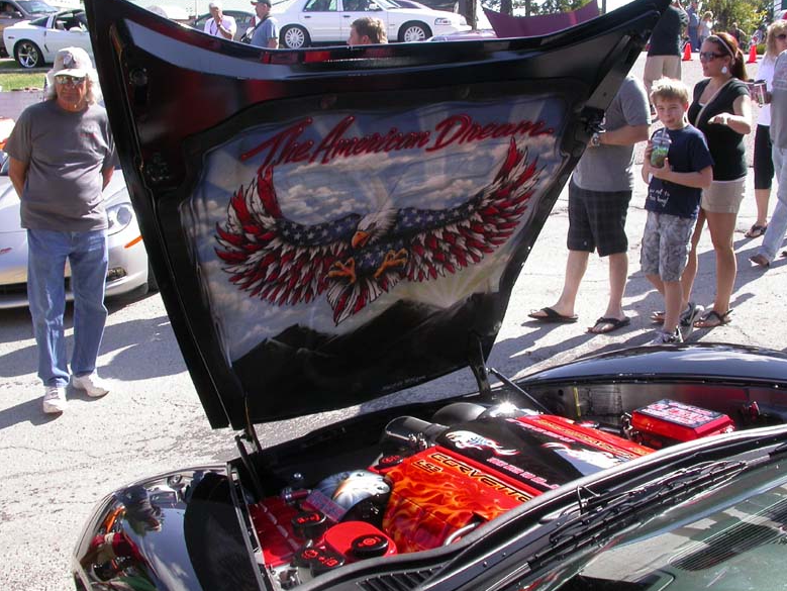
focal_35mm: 39
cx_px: 387
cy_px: 290
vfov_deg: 36.8
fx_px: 887
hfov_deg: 47.8
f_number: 6
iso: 100
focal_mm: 7.85
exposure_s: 1/164
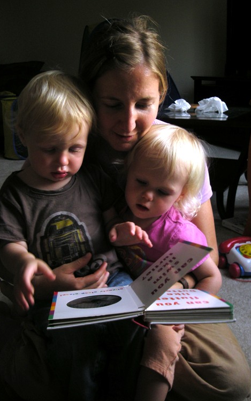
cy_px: 196
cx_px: 150
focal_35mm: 38
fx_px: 416
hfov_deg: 33.5
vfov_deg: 51.5
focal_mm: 5.7
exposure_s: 1/59.8
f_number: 2.8
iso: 75
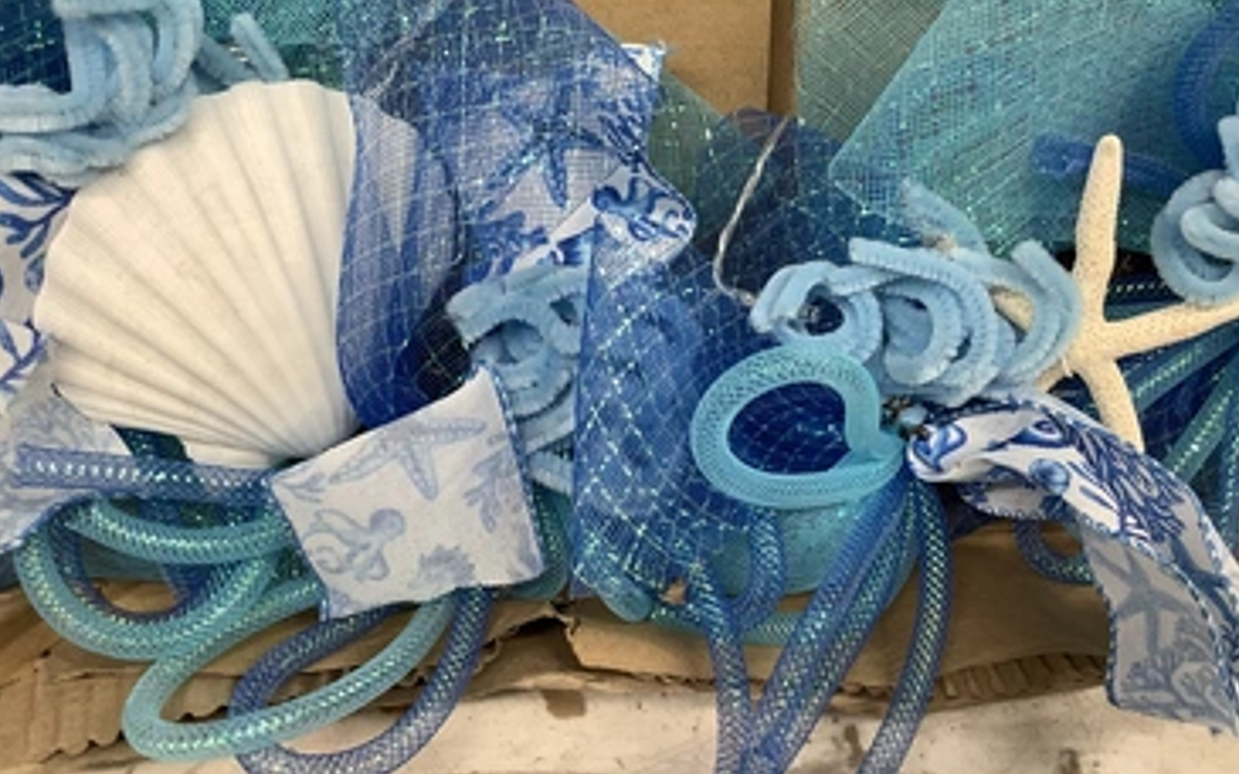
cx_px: 628
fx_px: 1215
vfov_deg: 35.2
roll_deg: -2.8
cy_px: 299
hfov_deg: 54.0
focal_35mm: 36
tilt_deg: -43.7
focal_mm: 3.3
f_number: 2.4
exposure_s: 1/60
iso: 50
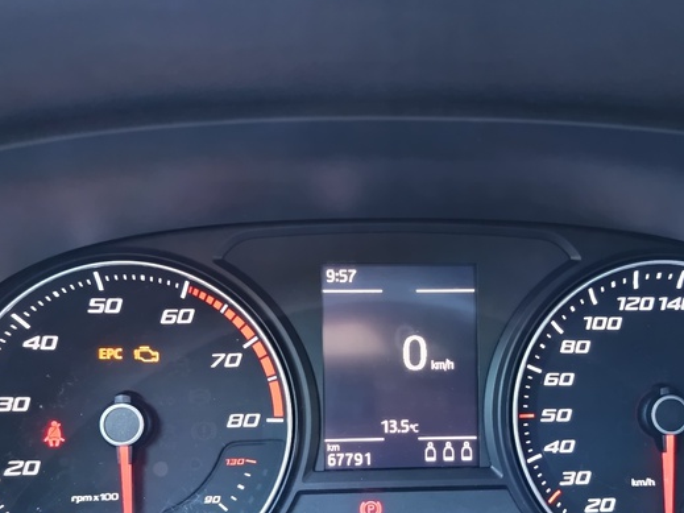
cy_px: 371
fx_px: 731
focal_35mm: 37
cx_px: 390
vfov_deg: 37.9
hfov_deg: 50.0
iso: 1391
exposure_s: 1/25
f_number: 1.7
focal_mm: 5.31
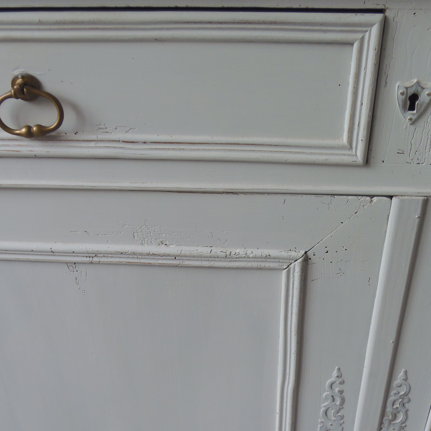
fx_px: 479
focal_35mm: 34
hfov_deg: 48.4
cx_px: 225
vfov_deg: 48.1
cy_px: 263
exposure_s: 1/30
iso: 64
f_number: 2.9
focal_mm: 4.3
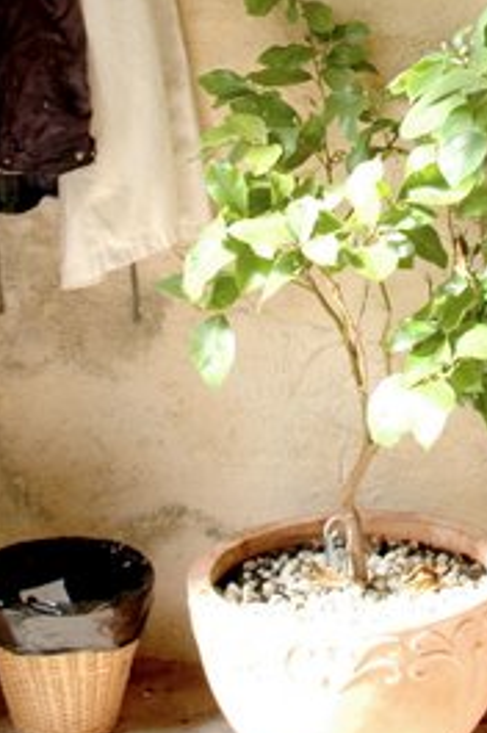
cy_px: 25
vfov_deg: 21.5
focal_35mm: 92
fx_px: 1872
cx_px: 468
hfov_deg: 14.6
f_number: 5.6
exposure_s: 1/25
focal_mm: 28
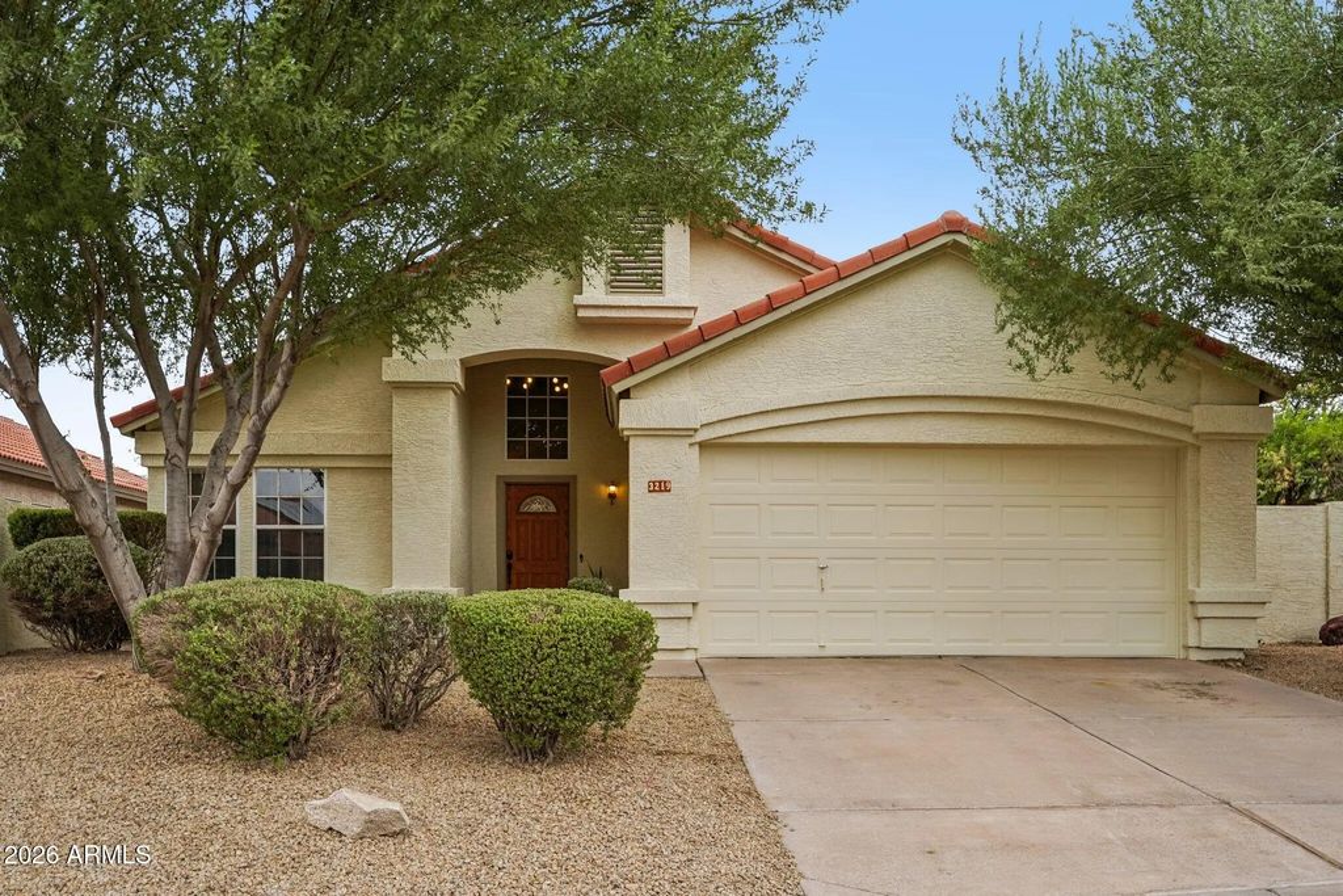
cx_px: 672
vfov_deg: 43.6
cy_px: 448
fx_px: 1119
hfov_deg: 61.9
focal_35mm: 30
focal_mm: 30
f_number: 4.5
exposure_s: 1/1000
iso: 400
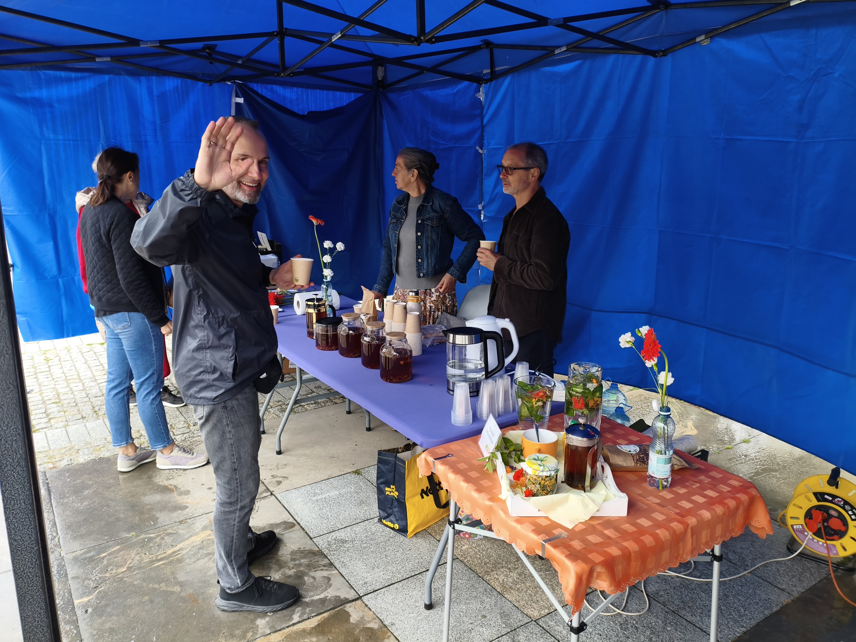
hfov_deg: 67.3
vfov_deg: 53.1
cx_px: 428
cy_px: 321
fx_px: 643
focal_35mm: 26
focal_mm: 4.94
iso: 80
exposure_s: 1/240
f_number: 1.5
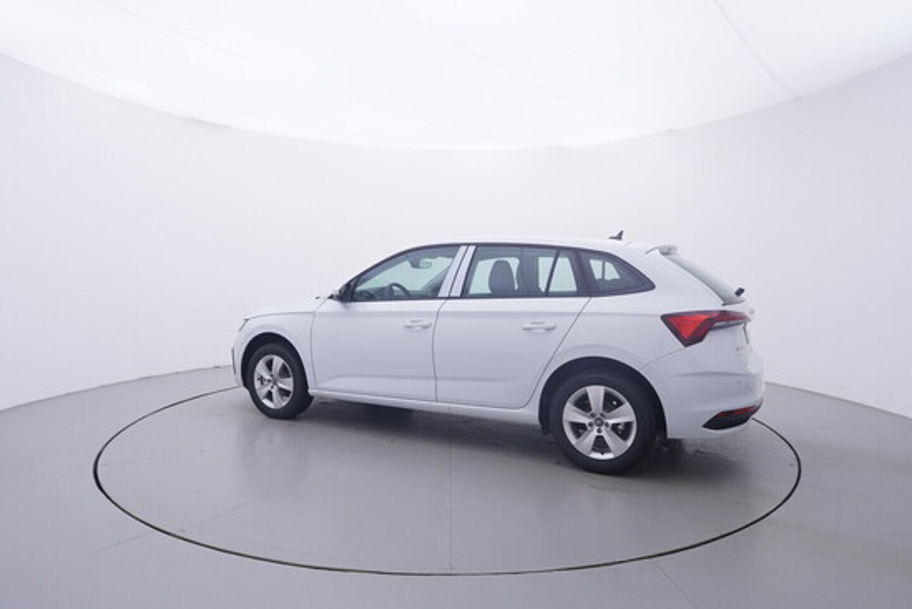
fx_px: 570
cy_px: 304
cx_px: 456
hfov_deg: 77.3
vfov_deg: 56.2
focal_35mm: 22
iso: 200
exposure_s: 1/80
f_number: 5
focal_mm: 15
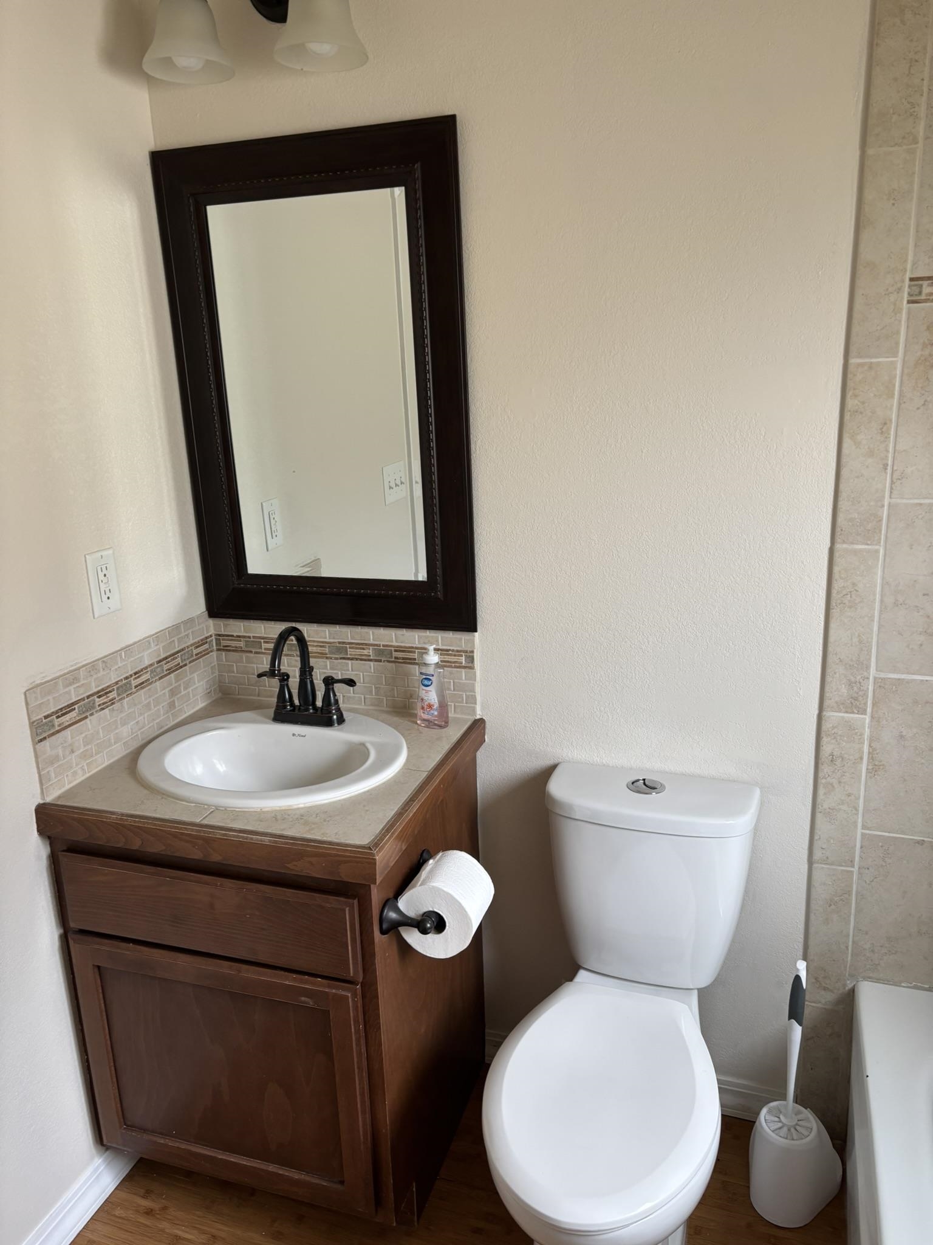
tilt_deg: -14.7
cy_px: 622
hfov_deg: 53.1
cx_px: 466
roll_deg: +2.7
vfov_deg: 67.3
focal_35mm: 26
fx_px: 934
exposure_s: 1/60
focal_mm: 5.96
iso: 100
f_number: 1.6
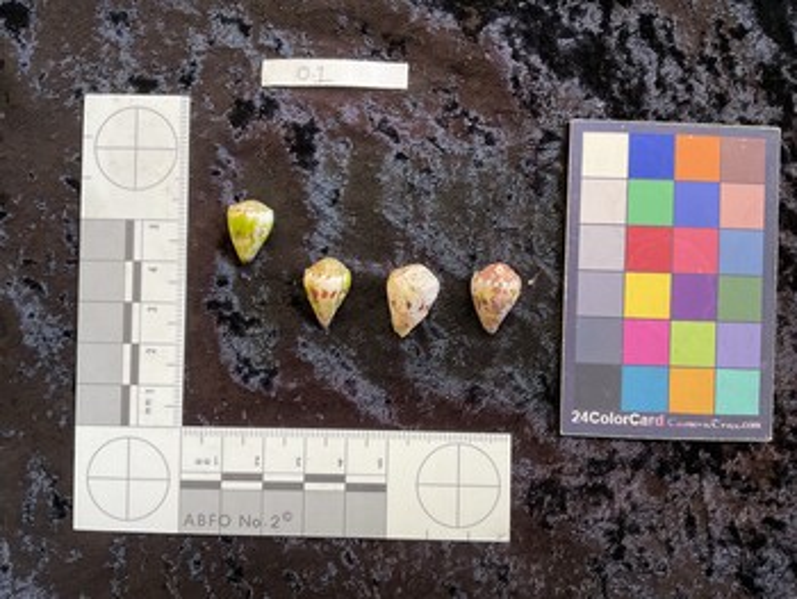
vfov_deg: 48.3
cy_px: 300
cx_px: 398
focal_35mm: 29
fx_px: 668
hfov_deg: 61.6
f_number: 1.8
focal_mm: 3
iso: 50
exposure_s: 1/60
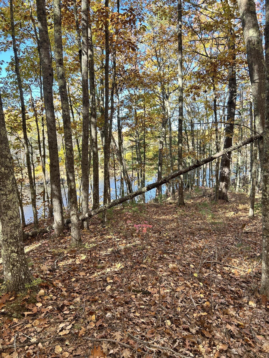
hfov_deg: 53.1
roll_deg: -0.1
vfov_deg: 67.3
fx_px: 269
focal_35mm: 26
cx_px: 134
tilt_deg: -5.8
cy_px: 179
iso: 40
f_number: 1.5
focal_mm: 5.7
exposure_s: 1/289
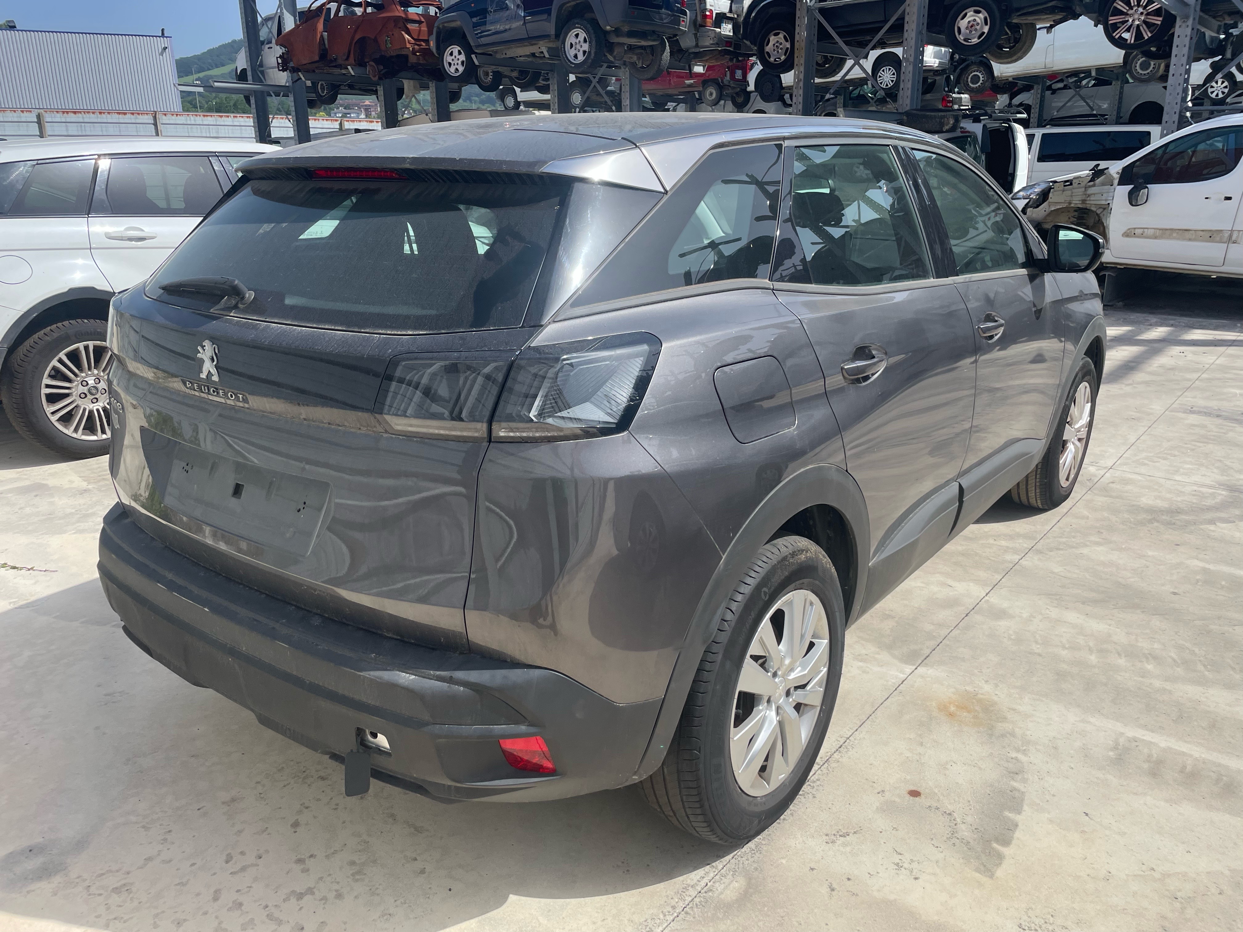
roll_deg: +1.3
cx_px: 622
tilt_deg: -17.8
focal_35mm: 26
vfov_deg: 53.1
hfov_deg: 67.3
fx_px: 934
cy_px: 466
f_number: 1.6
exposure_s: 1/3205
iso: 32
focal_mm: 4.2
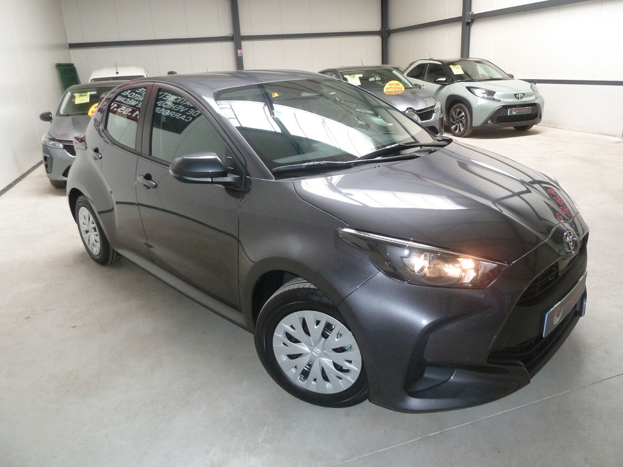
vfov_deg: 54.9
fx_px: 450
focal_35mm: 25
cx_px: 312
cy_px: 234
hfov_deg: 69.4
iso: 250
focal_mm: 4.1
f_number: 3.3
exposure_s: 1/30
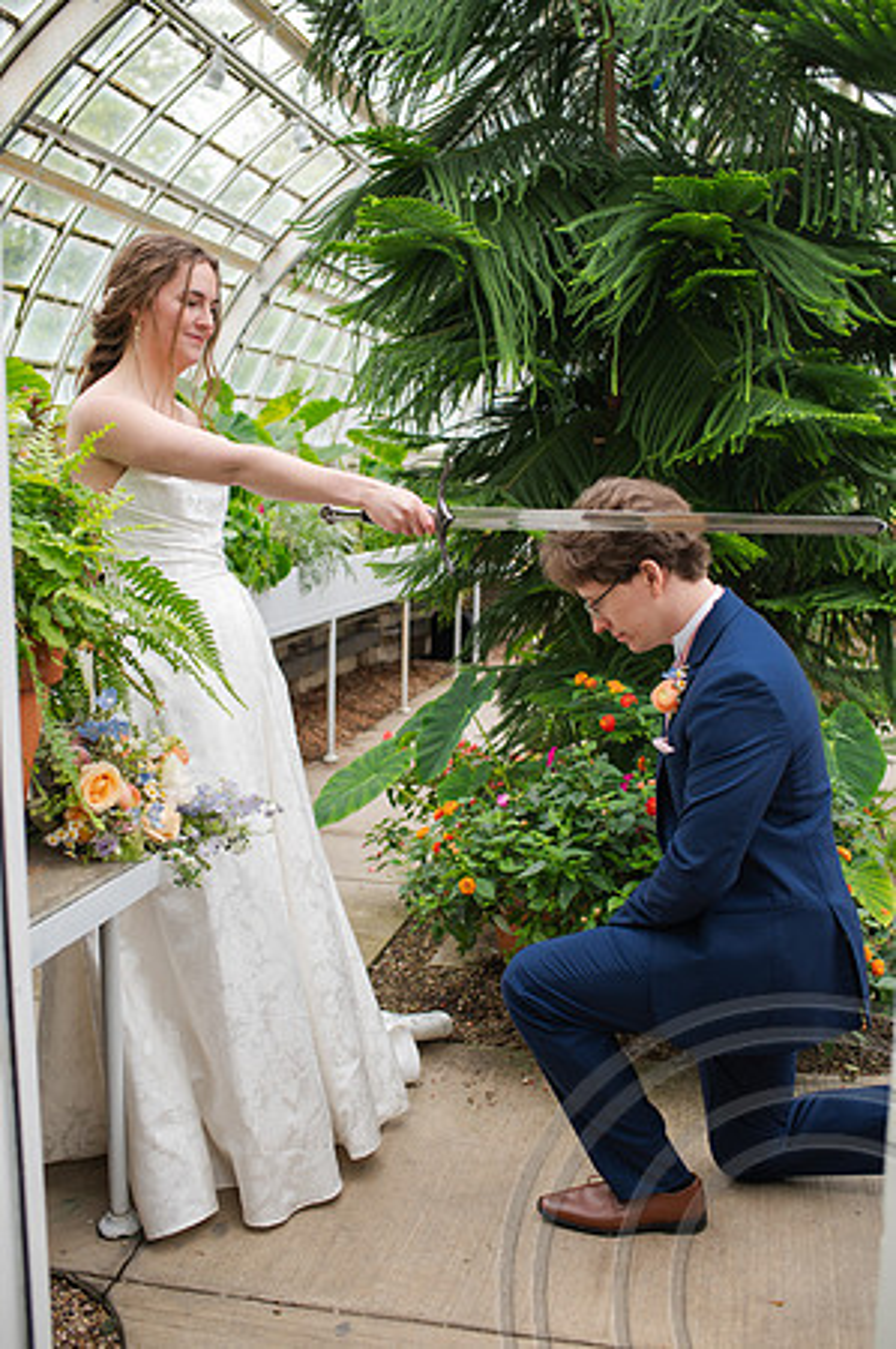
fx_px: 1310
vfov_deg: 54.5
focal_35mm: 35
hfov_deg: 37.8
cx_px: 448
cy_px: 674
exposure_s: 1/320
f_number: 3.2
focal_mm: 35
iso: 280
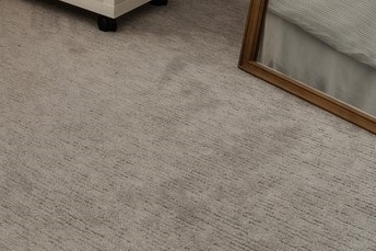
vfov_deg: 13.4
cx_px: -262
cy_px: -328
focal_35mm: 79
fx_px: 825
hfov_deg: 20.1
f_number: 8
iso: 320
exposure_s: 1/50
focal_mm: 17
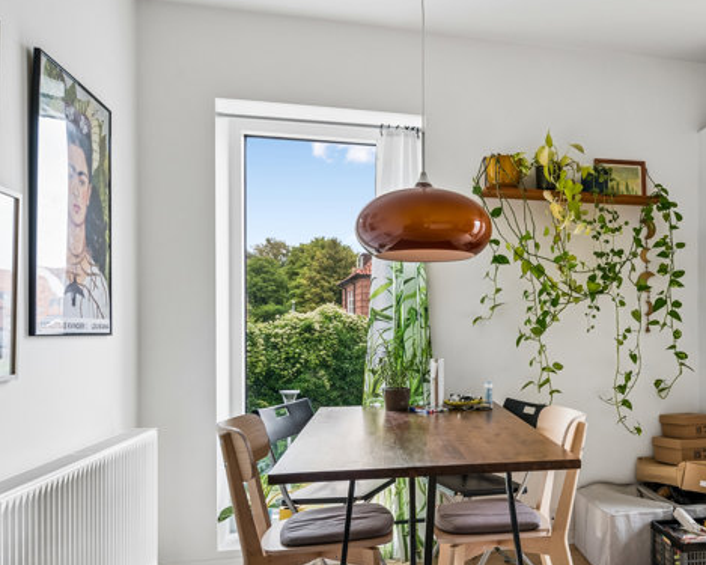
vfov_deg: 45.6
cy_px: 331
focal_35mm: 32
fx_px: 668
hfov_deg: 51.7
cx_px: 577
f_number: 7.1
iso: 800
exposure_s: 1/5
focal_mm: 20
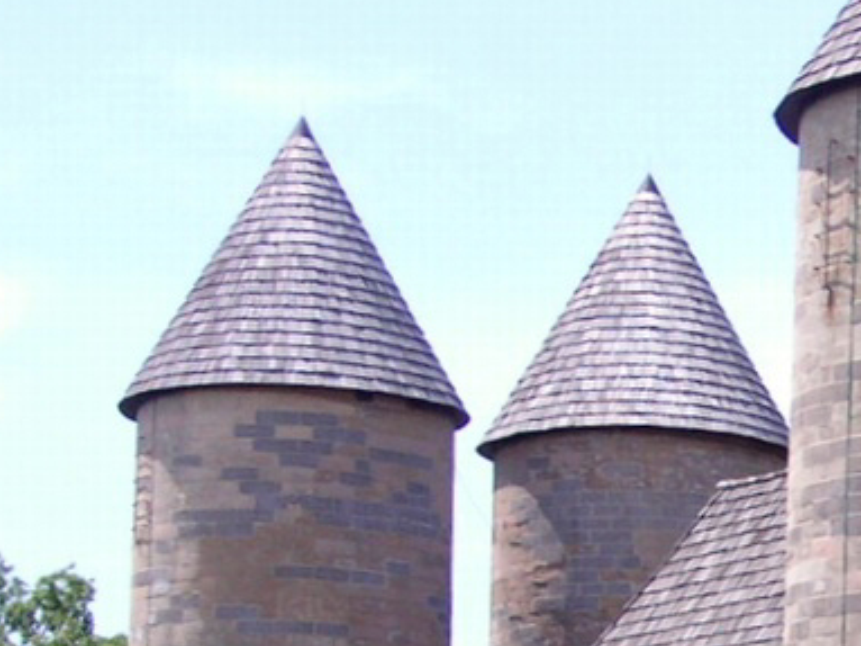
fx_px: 2462
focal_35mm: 99
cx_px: 904
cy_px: 545
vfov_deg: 14.8
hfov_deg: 19.2
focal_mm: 6.1
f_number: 6.7
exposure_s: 1/180
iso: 50
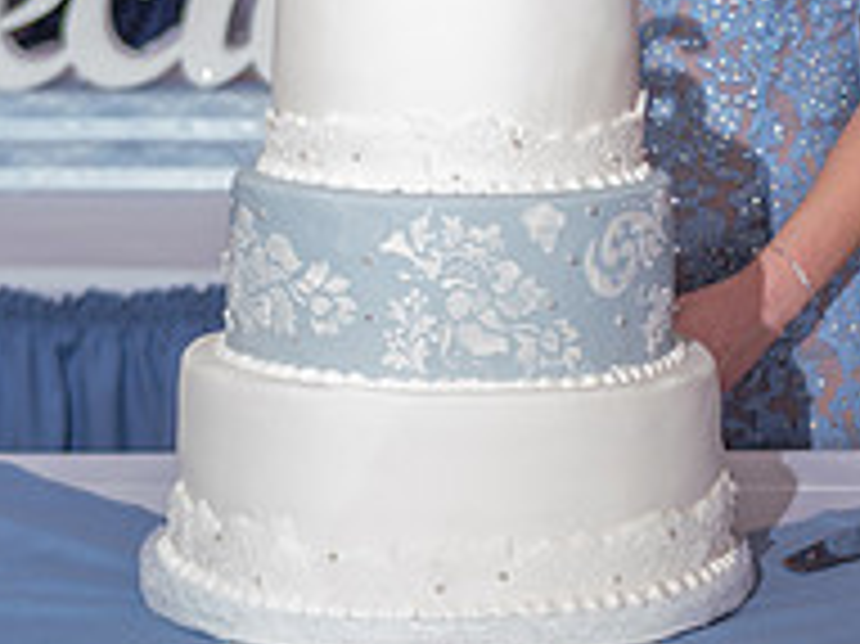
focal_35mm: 152
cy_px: 2
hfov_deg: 13.0
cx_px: 563
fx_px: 3774
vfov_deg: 9.7
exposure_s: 1/125
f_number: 1.7
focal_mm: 25
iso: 100
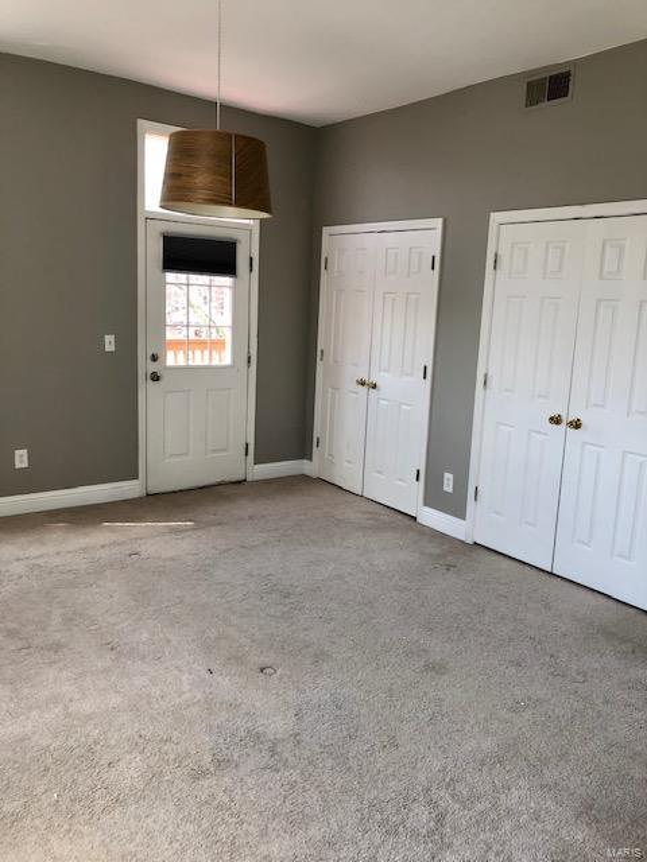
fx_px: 698
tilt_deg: -9.7
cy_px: 431
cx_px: 324
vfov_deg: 63.4
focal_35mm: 28
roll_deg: -2.0
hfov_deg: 49.7
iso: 40
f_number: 1.8
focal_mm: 4
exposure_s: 1/120
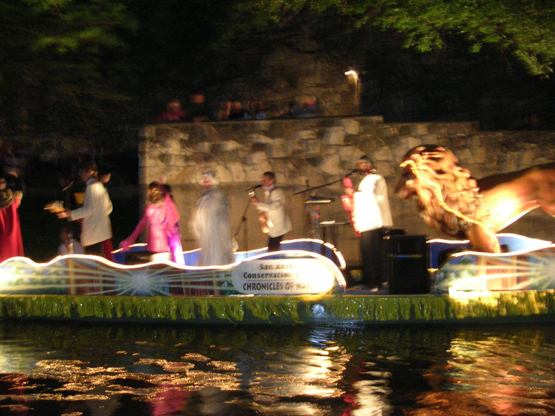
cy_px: 208
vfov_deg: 37.7
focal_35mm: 38
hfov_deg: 49.0
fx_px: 609
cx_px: 278
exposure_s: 1/5.3
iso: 200
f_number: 2.8
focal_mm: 5.8
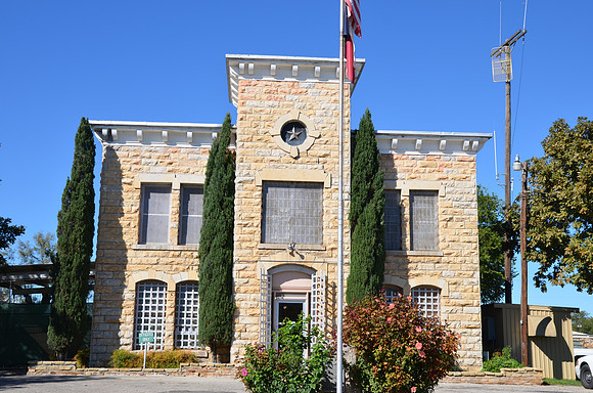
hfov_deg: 46.5
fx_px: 690
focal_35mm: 42
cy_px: 196
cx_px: 296
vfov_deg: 31.7
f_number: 8
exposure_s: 1/250
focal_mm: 28
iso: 100
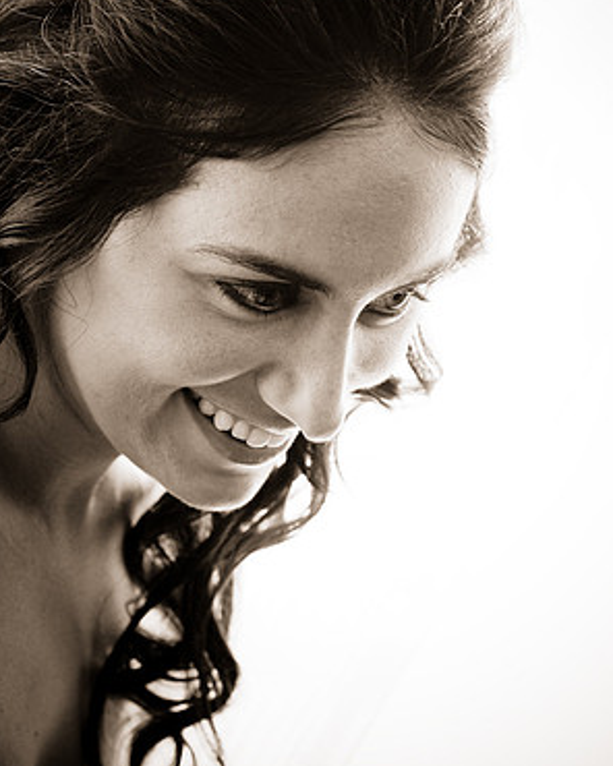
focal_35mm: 112
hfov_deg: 13.8
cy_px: 319
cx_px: 306
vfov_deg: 17.1
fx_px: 2540
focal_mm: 65
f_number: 4.8
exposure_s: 1/125
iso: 400
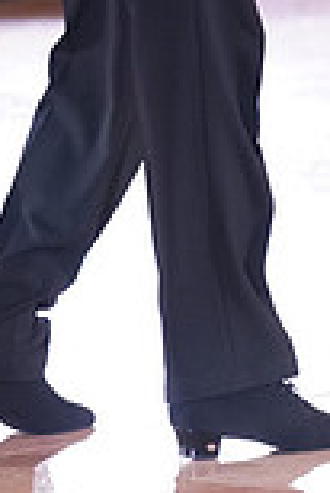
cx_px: 421
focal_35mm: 369
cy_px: -154
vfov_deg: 5.5
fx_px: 5062
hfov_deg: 3.7
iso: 2500
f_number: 2.8
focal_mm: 98
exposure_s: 1/320
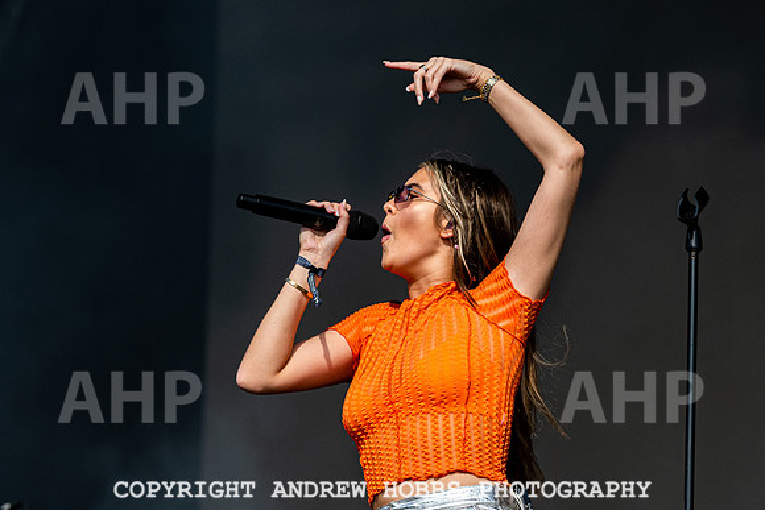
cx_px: 442
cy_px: 169
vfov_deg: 6.6
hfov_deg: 9.9
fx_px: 4398
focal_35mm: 207
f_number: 5
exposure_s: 1/2000
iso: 200
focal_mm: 145
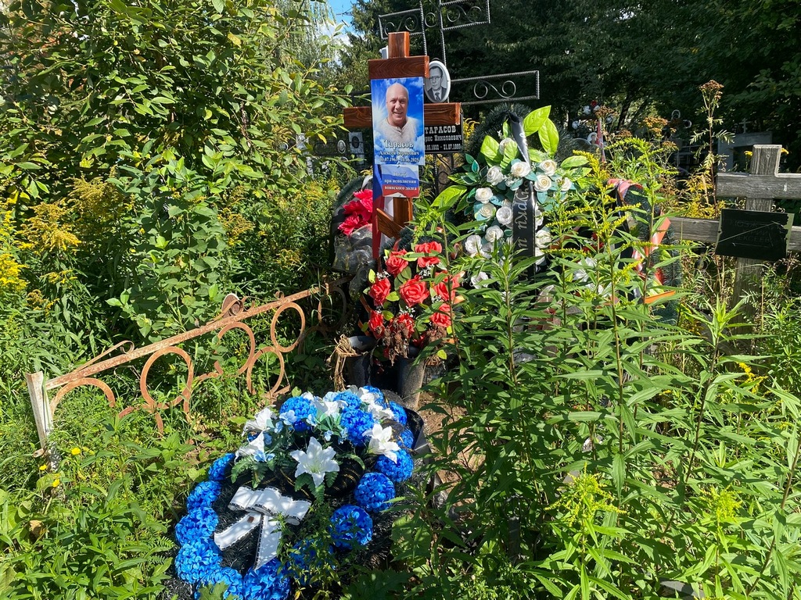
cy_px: 300
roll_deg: +3.7
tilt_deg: -17.3
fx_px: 602
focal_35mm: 26
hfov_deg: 67.3
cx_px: 400
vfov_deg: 53.1
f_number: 1.8
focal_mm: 4.25
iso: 32
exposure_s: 1/1287
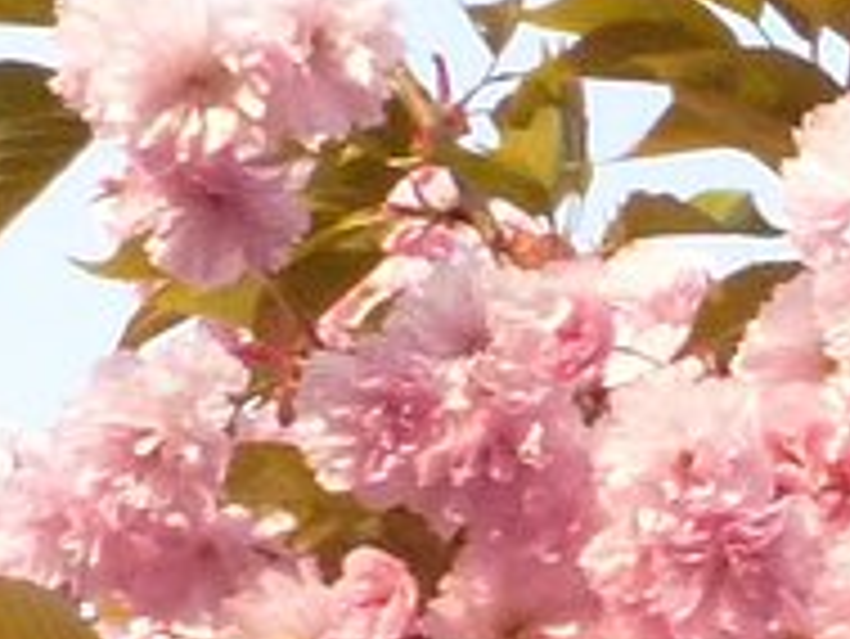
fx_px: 10393
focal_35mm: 423
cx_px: 2258
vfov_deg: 3.5
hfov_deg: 4.5
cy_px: 1400
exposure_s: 1/250
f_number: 4.3
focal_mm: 8.8
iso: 320
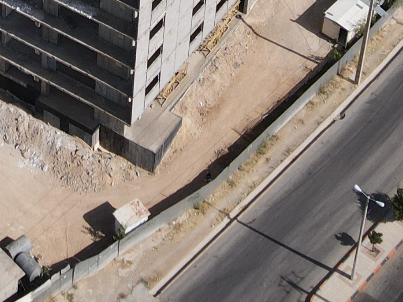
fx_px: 1223
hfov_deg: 18.6
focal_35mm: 105
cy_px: -284
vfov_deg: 12.5
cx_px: 87
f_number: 2.8
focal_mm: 4.5
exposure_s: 1/50
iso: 100
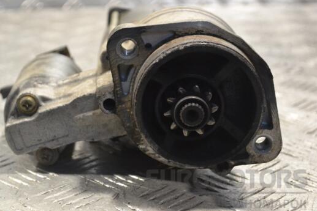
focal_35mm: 87
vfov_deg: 15.7
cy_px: 97
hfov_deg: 23.4
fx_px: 766
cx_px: 135
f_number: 7.1
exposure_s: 1/200
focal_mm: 50
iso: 3200
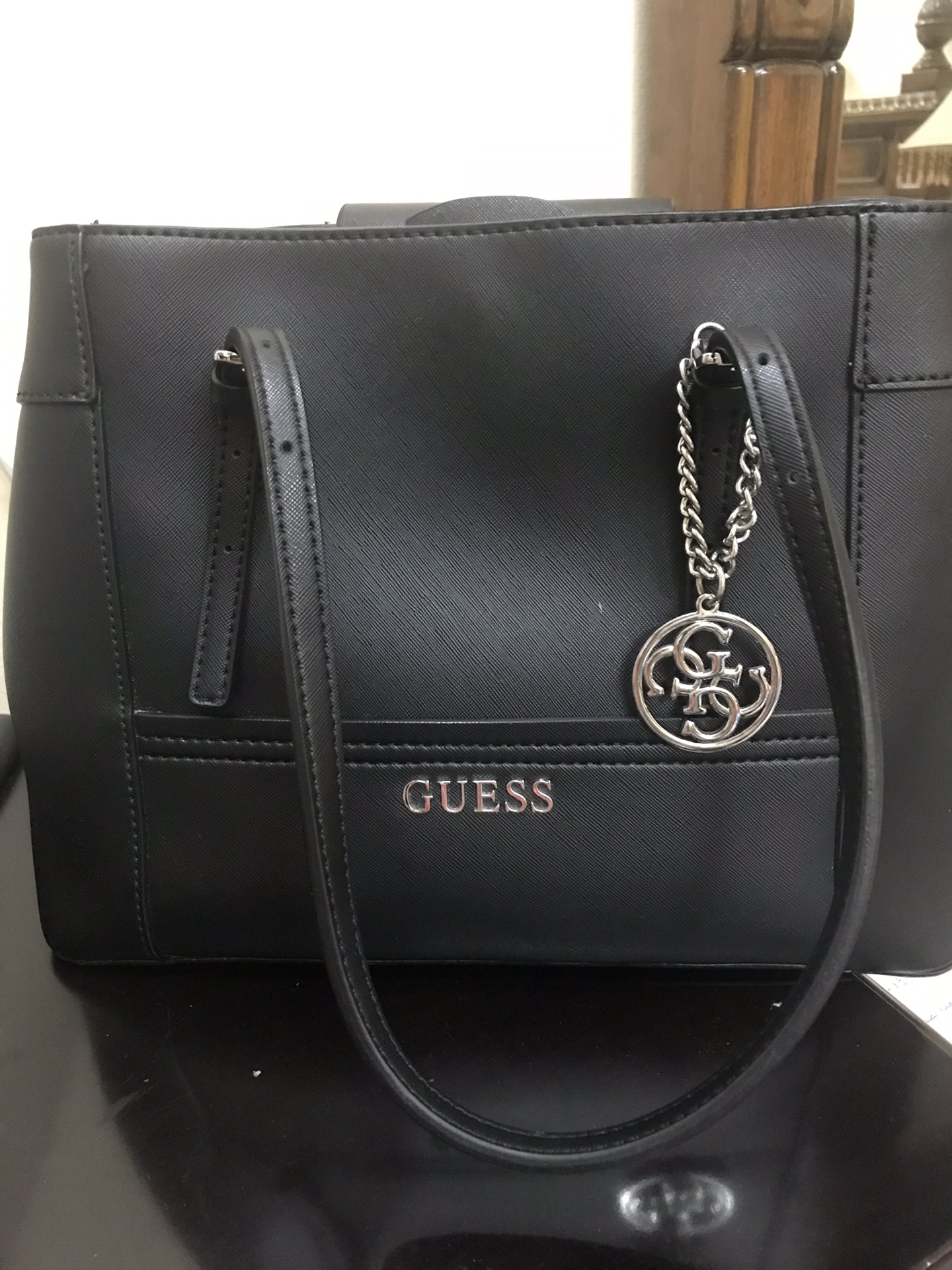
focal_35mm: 28
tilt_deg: -24.0
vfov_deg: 63.4
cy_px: 635
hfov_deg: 49.7
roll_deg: +0.9
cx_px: 476
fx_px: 1027
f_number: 1.8
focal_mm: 3.99
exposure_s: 1/4
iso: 100
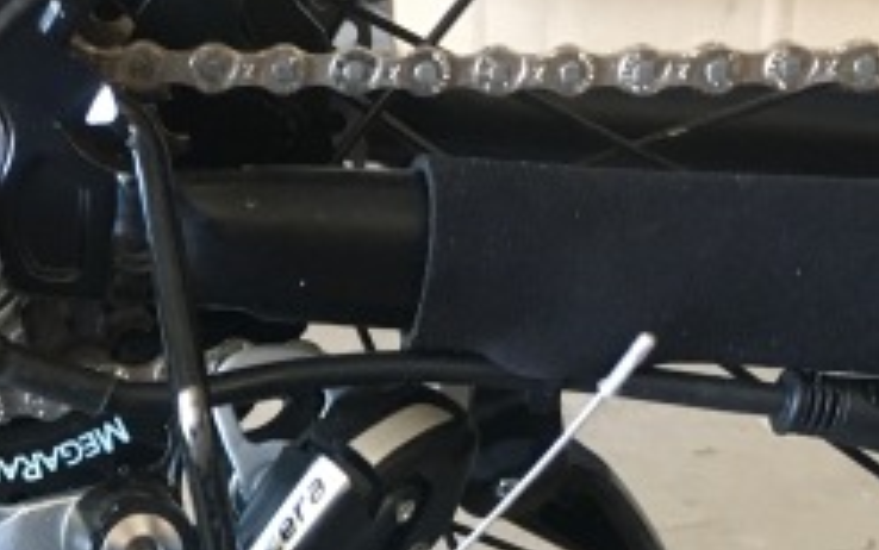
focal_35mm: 80
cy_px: 618
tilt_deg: -30.8
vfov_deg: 15.8
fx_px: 1917
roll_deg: +5.9
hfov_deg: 25.1
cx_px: 111
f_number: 2.2
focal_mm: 4.15
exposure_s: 1/20
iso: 200
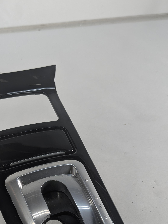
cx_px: 47
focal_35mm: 46
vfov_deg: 39.2
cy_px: 187
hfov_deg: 31.1
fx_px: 298
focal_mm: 4.53
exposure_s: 1/225
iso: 29
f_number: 1.7
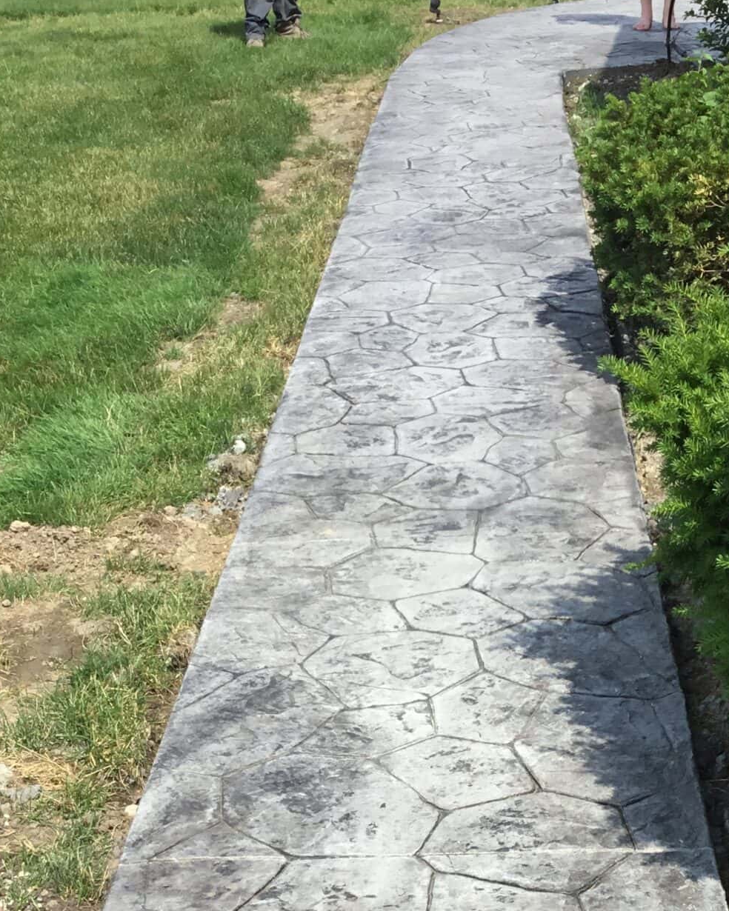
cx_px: 479
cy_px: 763
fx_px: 1699
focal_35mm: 63
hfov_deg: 24.1
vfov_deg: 29.2
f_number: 2.4
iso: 25
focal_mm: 3.3
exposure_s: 1/1045
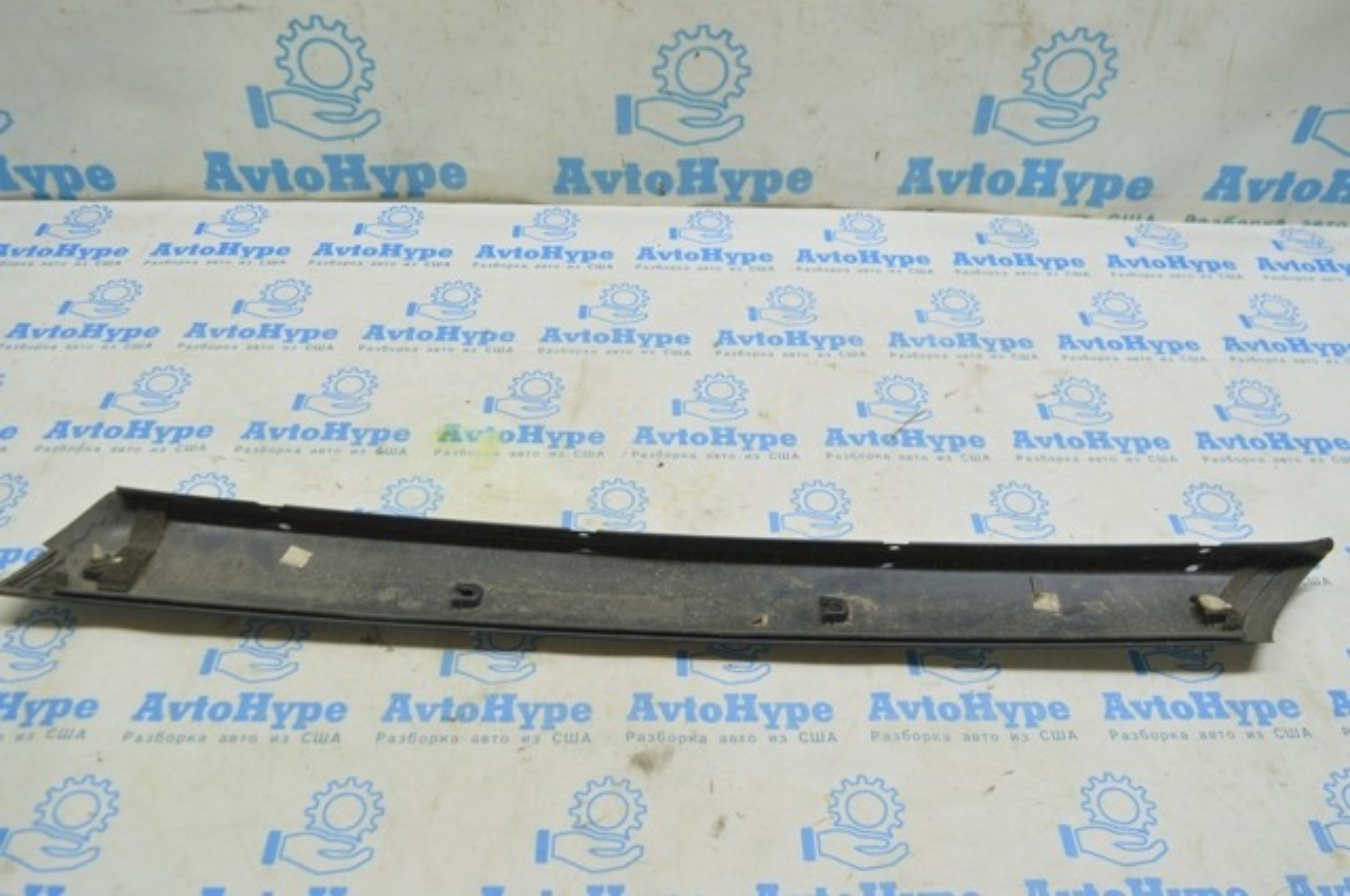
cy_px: 448
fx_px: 1124
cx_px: 675
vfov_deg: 43.5
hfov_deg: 62.0
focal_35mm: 30
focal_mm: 20
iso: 400
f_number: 5.6
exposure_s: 1/20
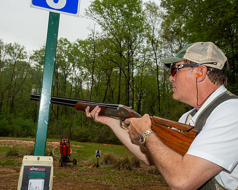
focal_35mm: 40
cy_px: 96
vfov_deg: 37.3
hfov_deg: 45.8
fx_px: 282
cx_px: 124
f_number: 9
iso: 125
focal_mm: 35
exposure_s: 1/125
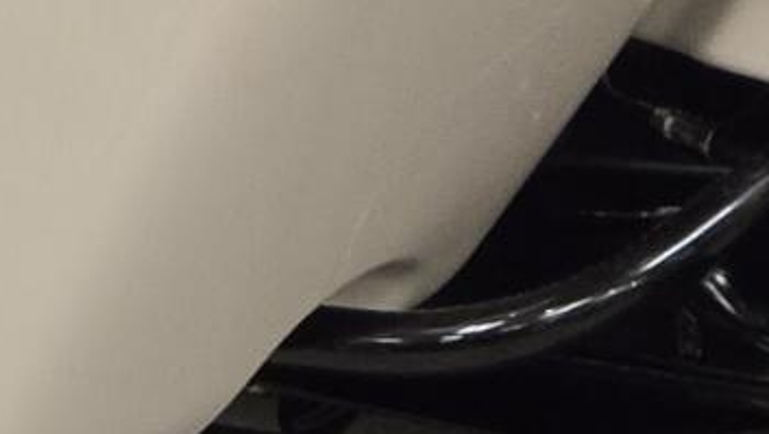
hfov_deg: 5.1
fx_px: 8691
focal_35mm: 426
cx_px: 664
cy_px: -231
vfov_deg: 2.8
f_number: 2.4
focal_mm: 7
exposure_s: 1/120
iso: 200
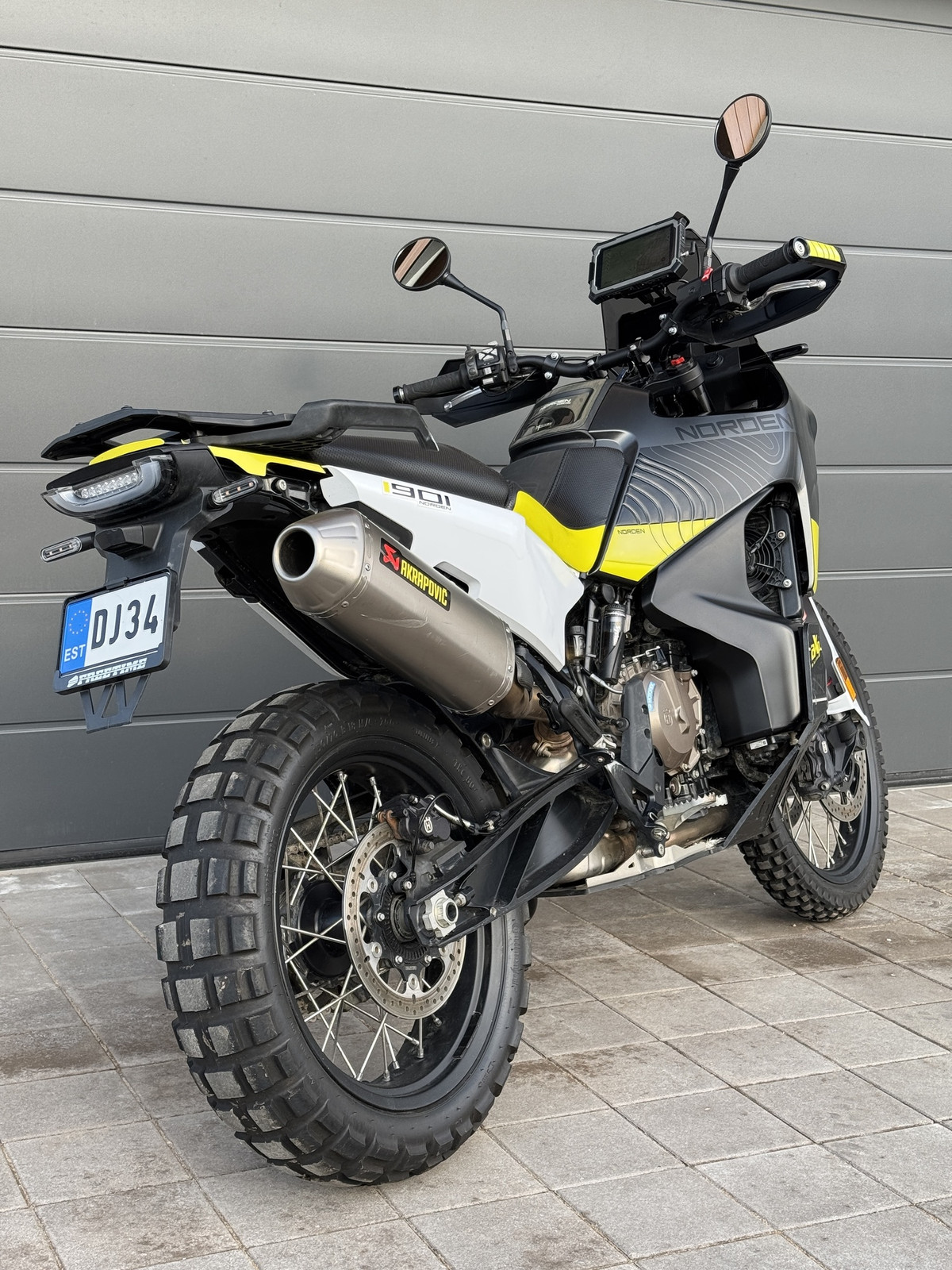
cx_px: 476
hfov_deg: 30.3
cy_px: 635
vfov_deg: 39.7
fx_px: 1760
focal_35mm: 48
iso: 64
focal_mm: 6.76
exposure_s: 1/430
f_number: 1.78
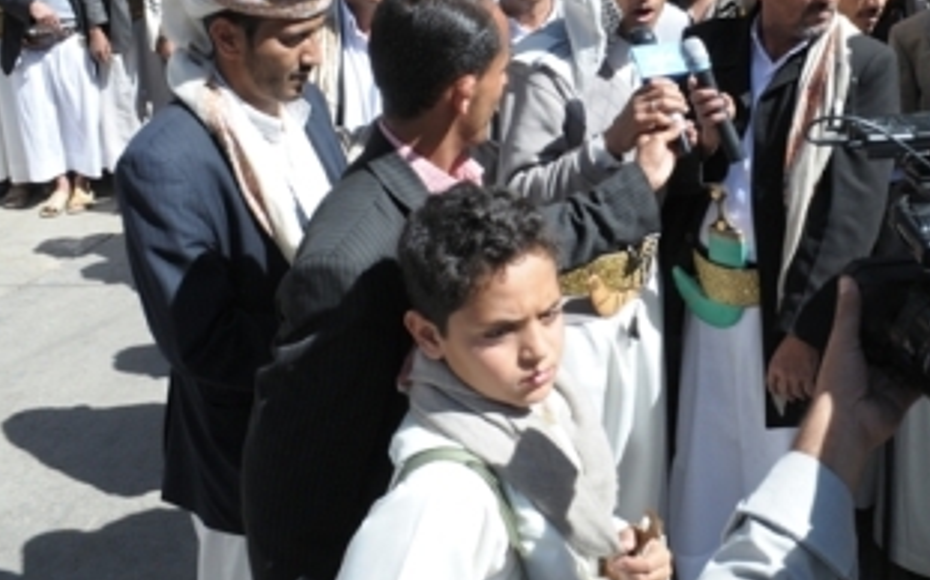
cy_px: 144
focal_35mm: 40
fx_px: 1013
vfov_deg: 31.4
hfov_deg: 48.7
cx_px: 592
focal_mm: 18
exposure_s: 1/640
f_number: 8
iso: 500
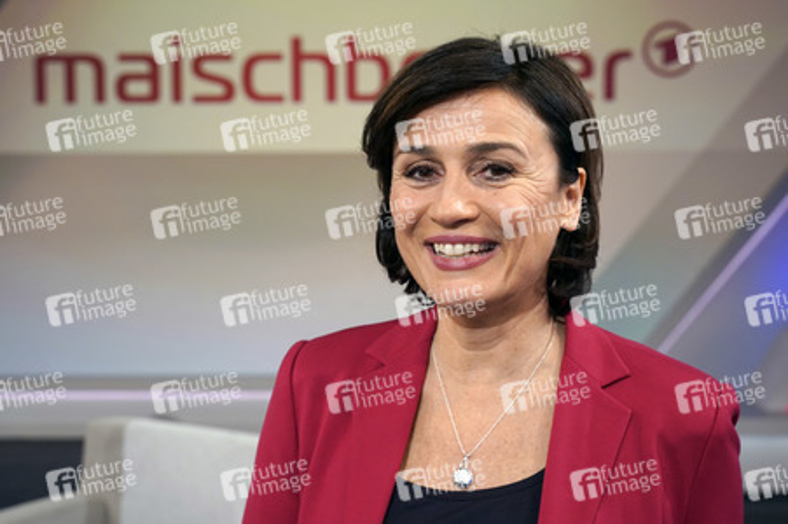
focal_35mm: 52
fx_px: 1137
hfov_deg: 38.2
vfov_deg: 26.0
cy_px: 262
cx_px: 394
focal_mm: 52
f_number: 5.6
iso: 1600
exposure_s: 1/160
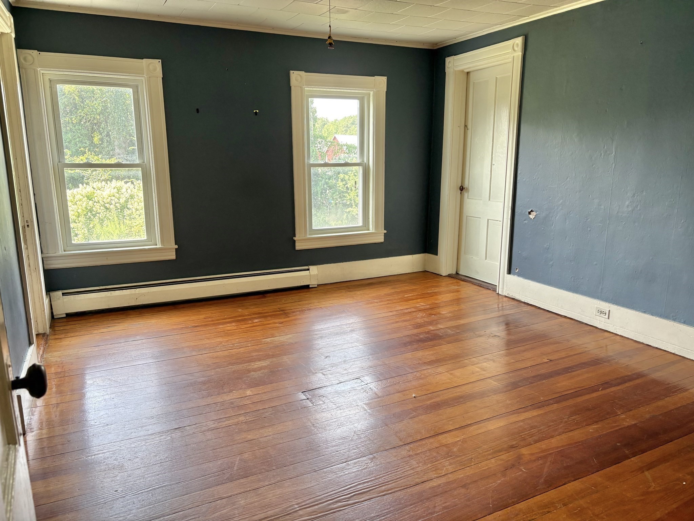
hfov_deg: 67.3
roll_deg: +0.7
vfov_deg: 53.1
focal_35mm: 26
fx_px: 521
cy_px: 260
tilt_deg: -12.5
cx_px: 347
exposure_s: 1/121
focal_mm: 5.96
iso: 100
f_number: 1.6
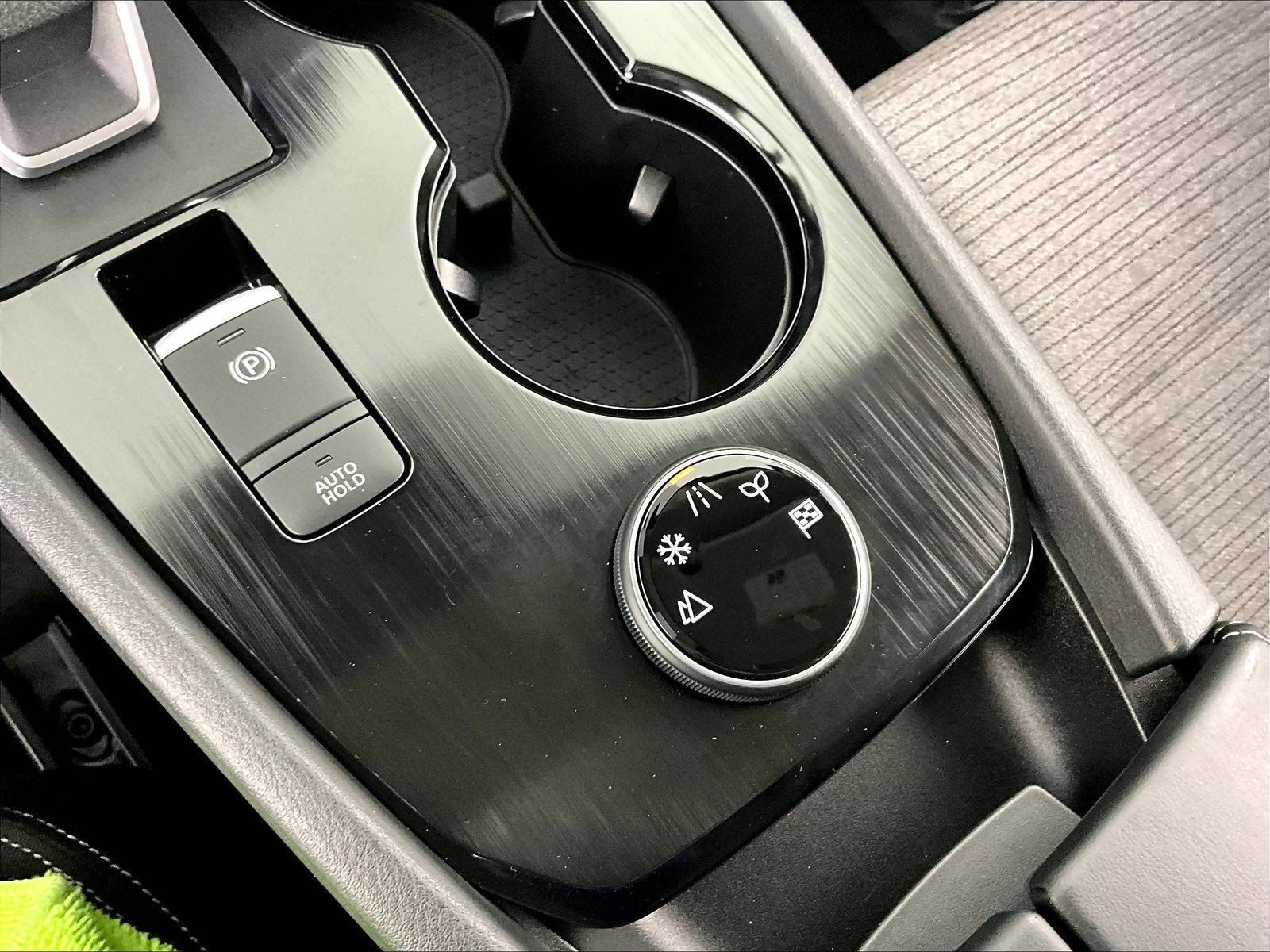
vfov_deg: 48.2
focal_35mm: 29
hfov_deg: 61.7
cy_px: 476
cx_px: 635
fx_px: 1064
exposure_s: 1/30
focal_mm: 3
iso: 500
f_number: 1.8
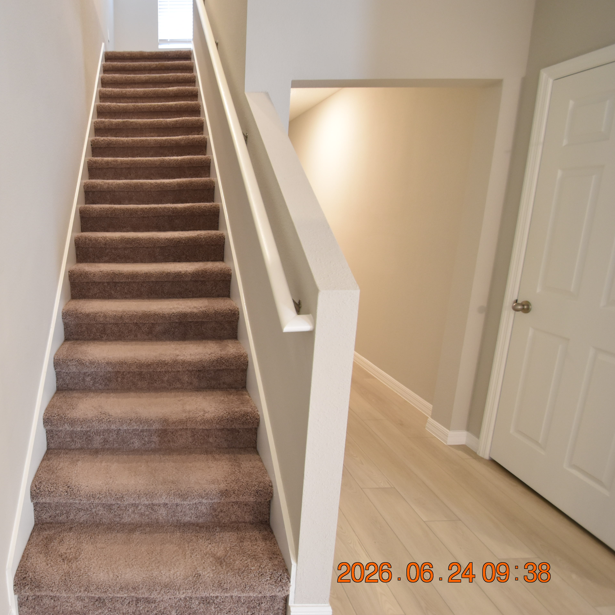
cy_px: 299
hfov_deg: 70.2
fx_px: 402
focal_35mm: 20
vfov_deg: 74.8
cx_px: 160
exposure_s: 1/15
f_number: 3.5
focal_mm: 10
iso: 800
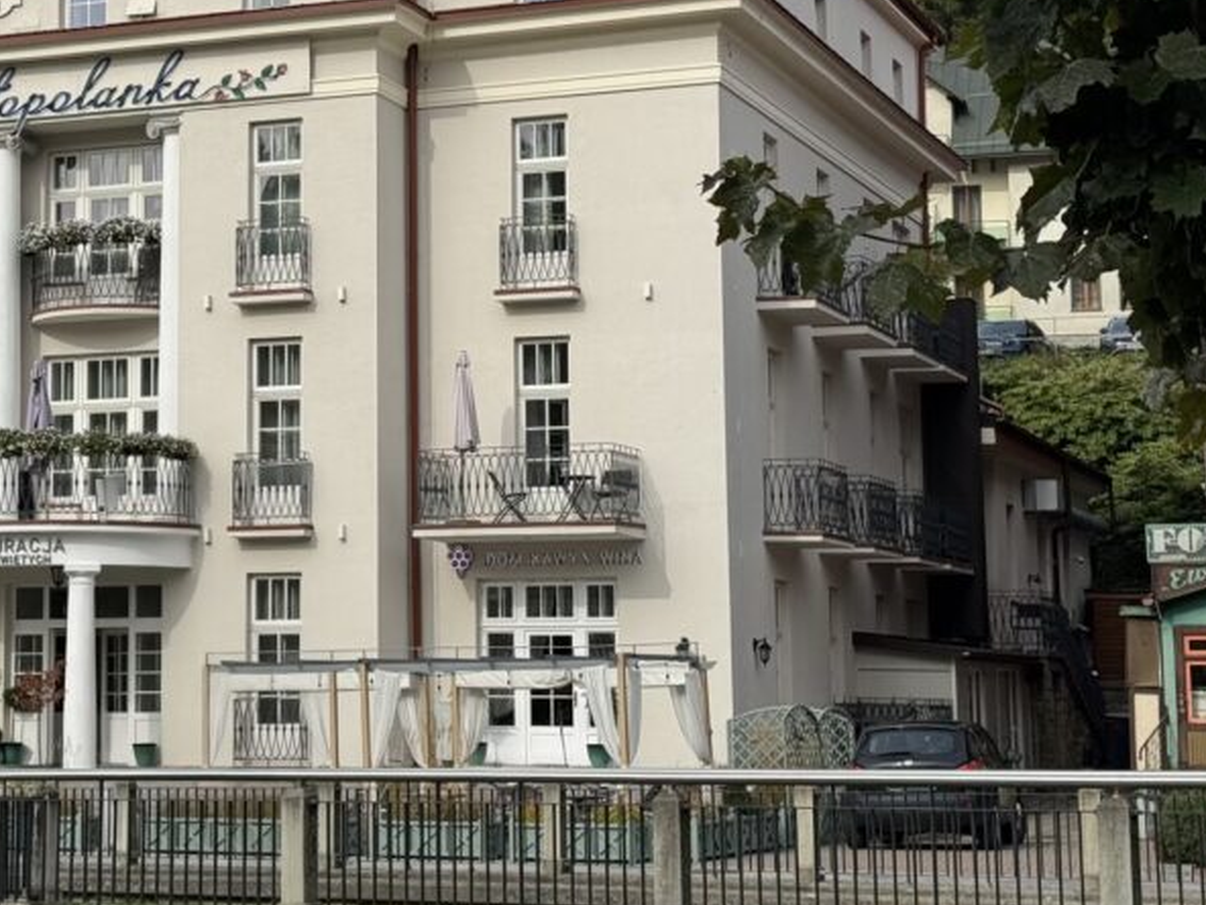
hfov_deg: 23.2
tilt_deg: +8.3
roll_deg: -0.2
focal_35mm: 83
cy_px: 263
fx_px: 2892
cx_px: 255
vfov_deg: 17.7
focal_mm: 6.76
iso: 64
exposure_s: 1/3257
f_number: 1.78
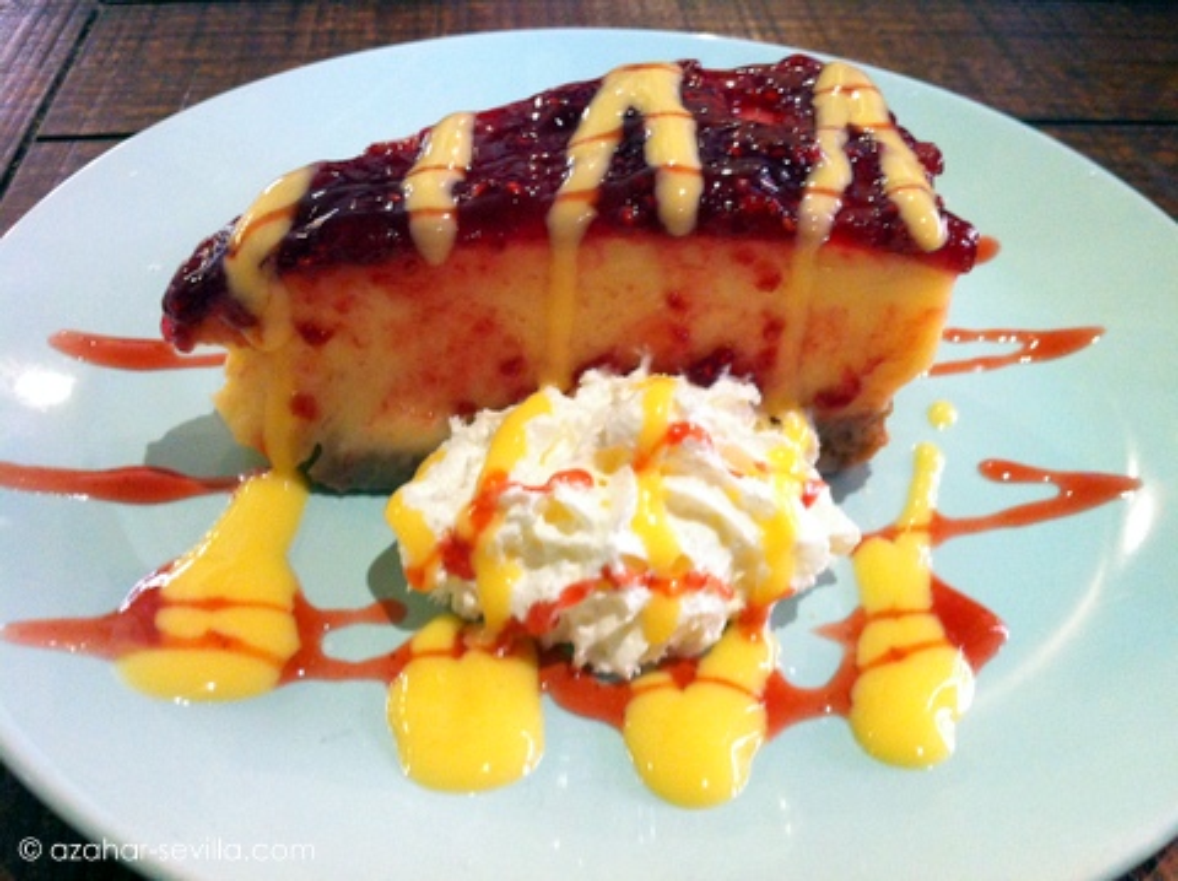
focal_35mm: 35
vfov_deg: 40.6
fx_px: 1190
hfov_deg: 52.7
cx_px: 589
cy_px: 440
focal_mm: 3.85
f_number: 2.8
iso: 250
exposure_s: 1/15
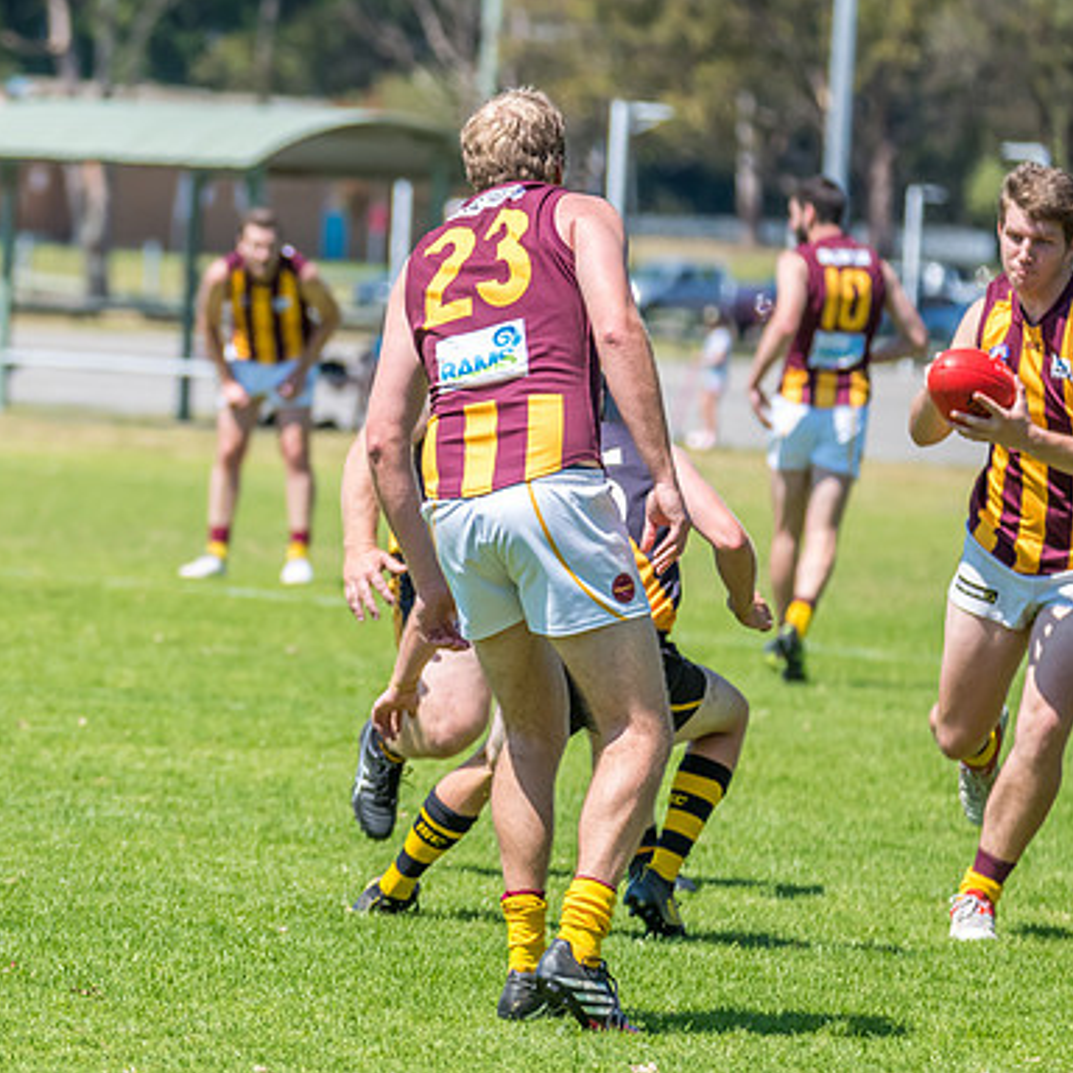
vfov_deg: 3.9
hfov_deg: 3.9
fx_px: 15711
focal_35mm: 448
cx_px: 178
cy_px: 377
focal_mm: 250
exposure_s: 1/2500
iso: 800
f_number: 6.3
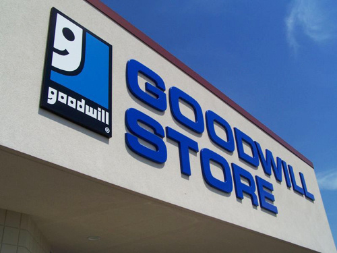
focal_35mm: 38
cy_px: 126
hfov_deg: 49.0
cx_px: 168
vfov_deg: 37.7
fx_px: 370
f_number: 5.6
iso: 80
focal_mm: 6.3
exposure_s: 1/1000
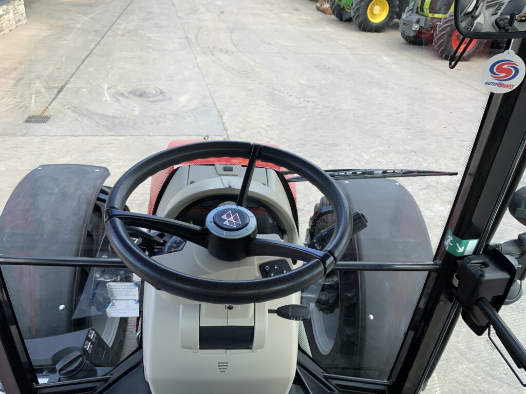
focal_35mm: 29
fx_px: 441
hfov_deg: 61.7
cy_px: 197
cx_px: 263
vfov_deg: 48.2
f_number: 1.8
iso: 16
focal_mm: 3
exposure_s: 1/151
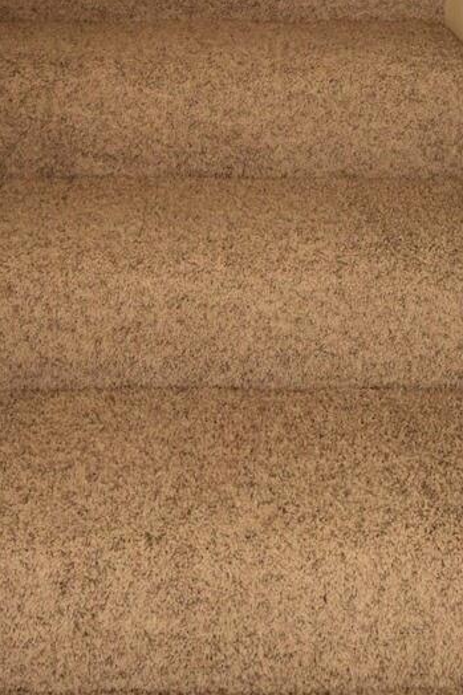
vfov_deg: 32.1
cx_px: 231
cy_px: -68
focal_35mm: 55
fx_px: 1062
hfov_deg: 24.6
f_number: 9
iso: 400
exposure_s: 1/60
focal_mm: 10
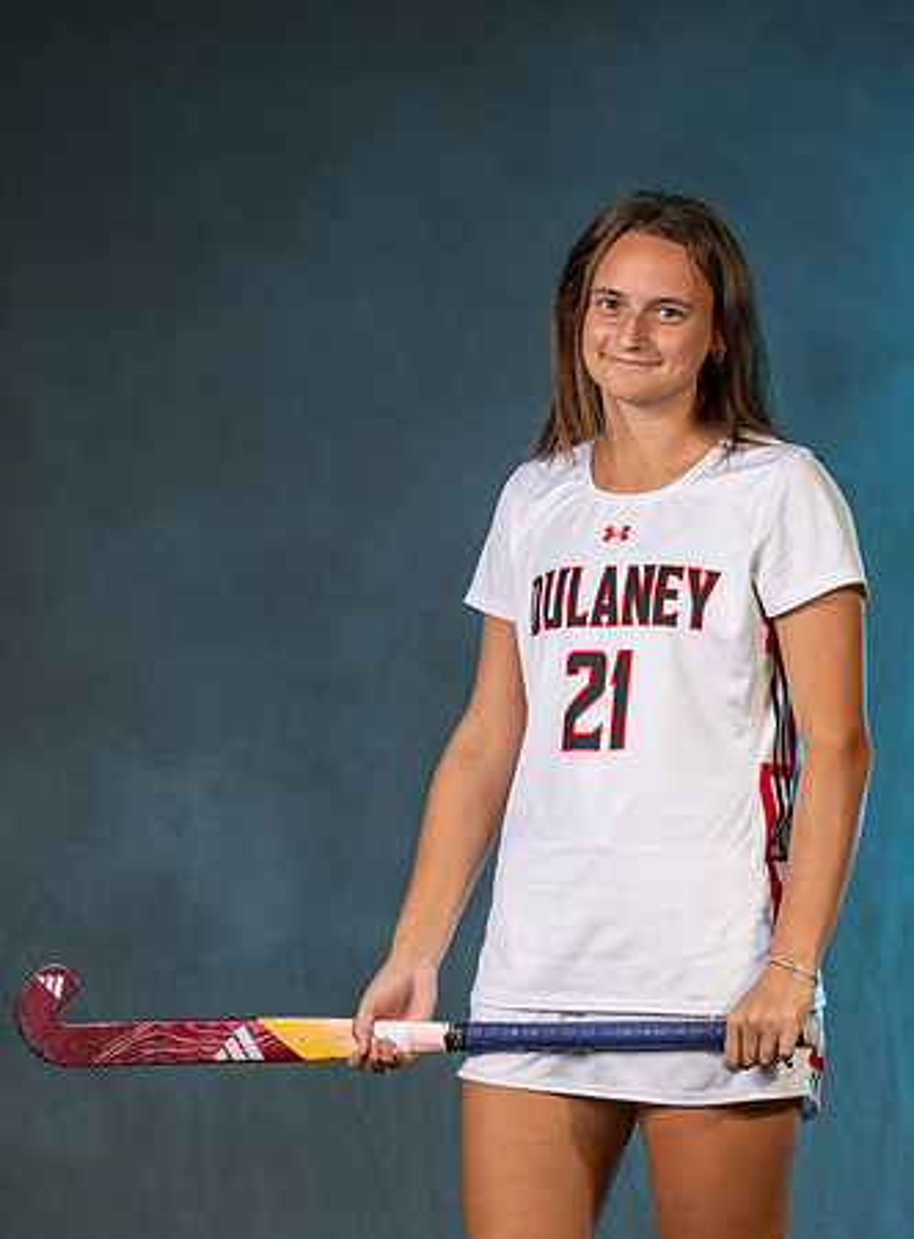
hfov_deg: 9.4
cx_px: 560
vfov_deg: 12.7
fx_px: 5545
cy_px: 642
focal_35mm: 156
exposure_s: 1/200
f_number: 5.6
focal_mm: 96
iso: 80
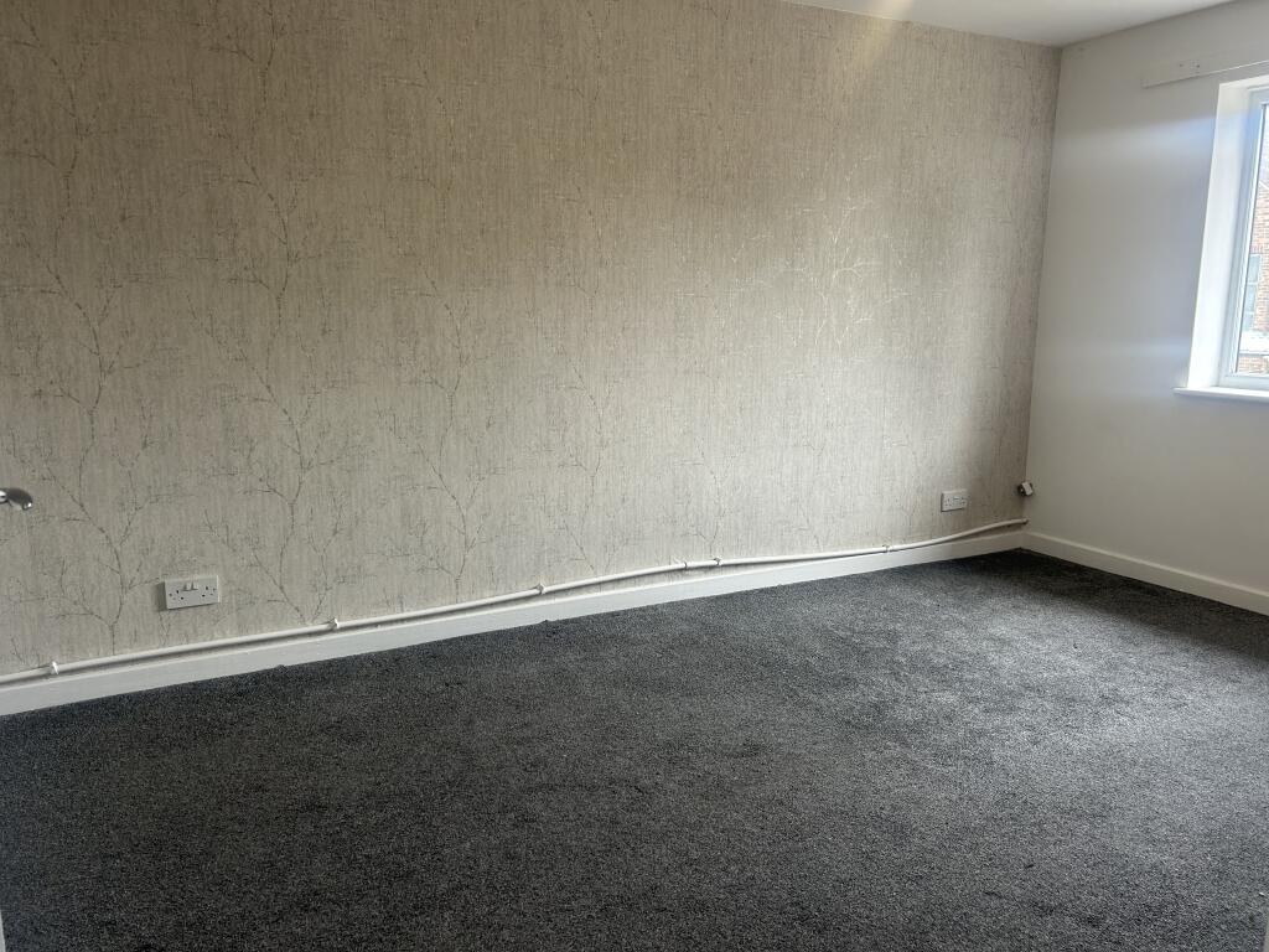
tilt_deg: -10.7
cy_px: 476
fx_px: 953
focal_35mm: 26
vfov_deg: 53.1
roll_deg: +0.4
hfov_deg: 67.3
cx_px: 634
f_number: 1.5
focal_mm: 5.7
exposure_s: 1/121
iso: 64
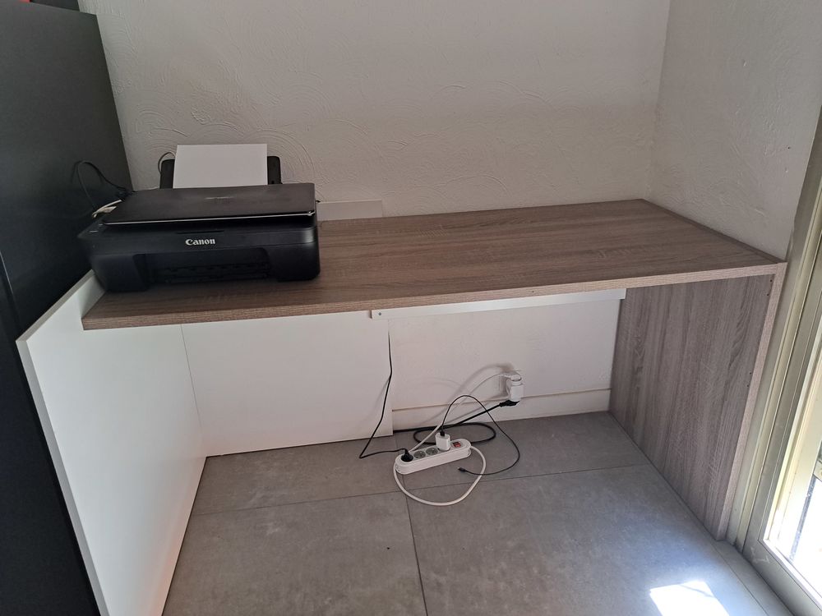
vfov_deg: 56.8
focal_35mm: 24
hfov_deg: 71.6
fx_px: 570
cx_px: 411
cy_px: 308
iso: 160
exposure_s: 1/60
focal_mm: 5.23
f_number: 1.8
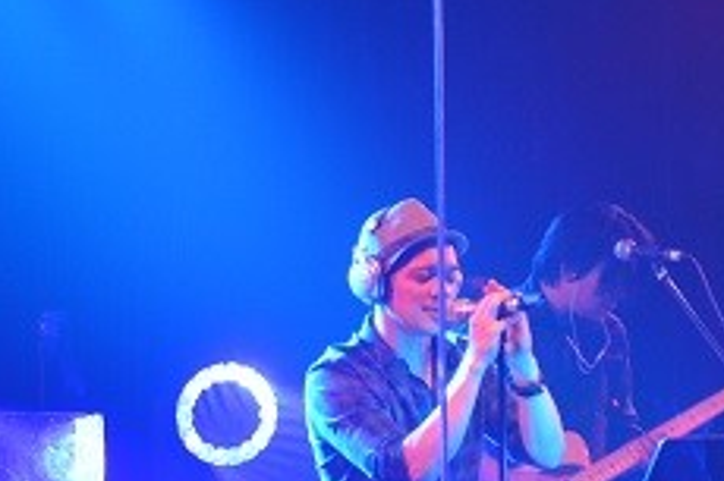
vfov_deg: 7.0
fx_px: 3959
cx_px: -82
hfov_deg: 10.3
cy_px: 333
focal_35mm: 197
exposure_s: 1/15
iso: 400
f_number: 5.3
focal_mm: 42
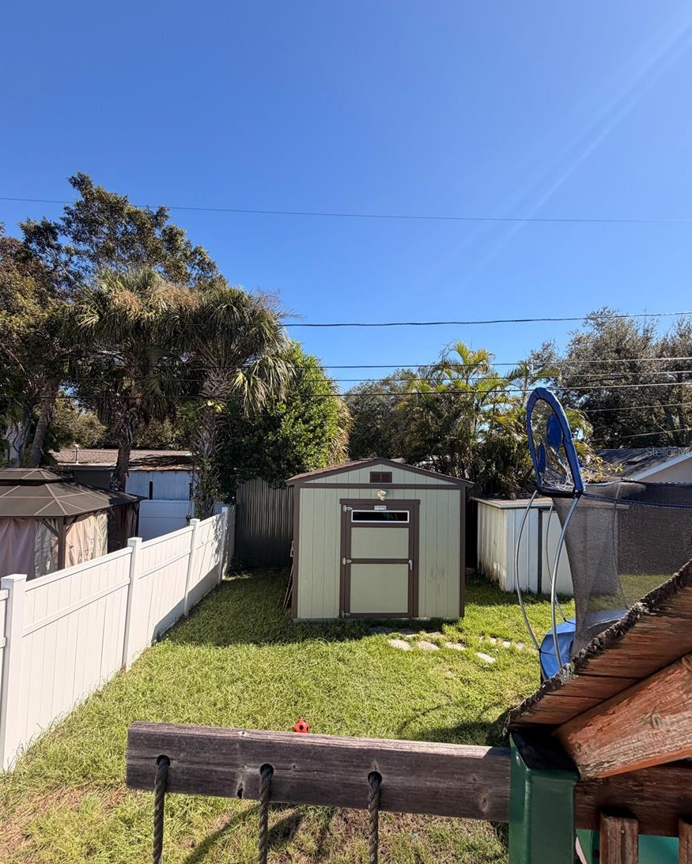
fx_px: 384
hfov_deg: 84.1
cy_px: 451
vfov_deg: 96.7
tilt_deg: +1.5
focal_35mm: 15
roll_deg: +0.5
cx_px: 346
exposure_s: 1/770
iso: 32
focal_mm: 2.22
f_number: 2.2
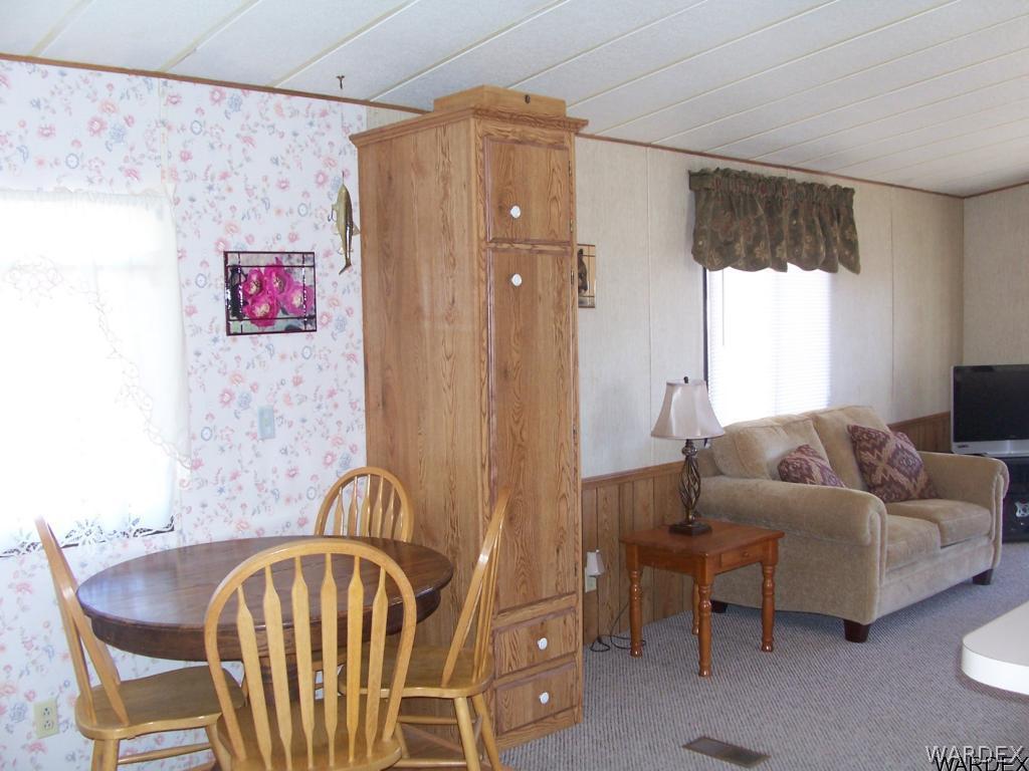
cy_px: 386
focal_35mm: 35
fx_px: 1040
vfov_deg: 40.7
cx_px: 514
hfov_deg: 52.6
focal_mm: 6
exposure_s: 1/60
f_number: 2.8
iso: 140
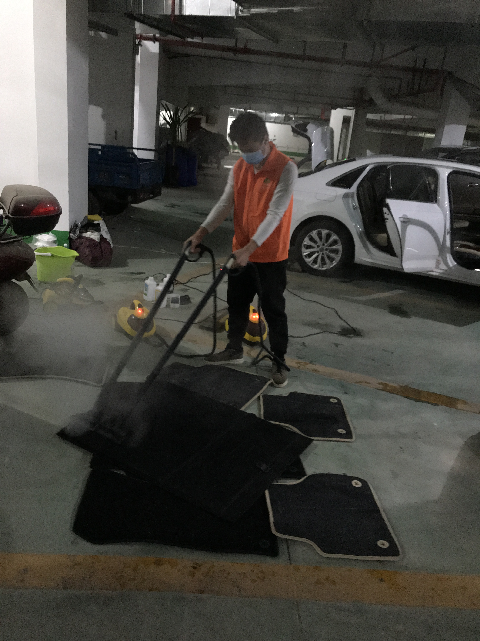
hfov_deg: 49.7
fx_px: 518
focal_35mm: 28
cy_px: 320
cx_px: 240
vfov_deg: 63.4
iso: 250
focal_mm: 3.99
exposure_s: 1/4
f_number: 1.8
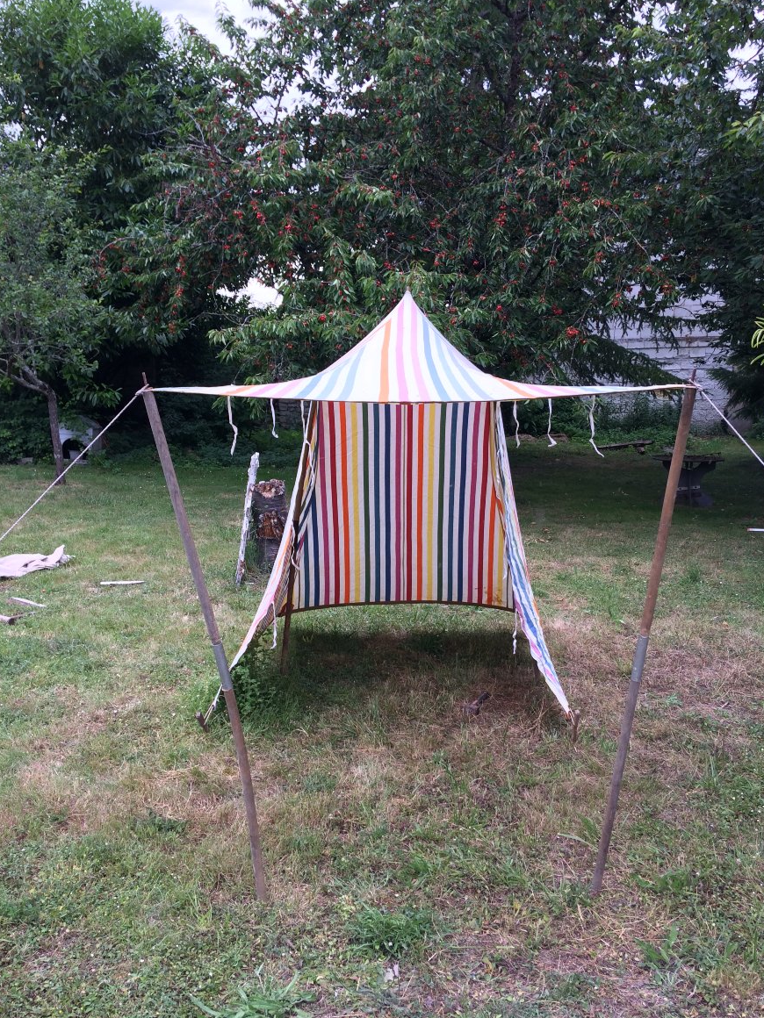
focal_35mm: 30
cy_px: 506
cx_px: 393
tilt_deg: -7.9
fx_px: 883
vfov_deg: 60.0
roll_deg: +2.7
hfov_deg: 46.8
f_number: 2.2
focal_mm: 4.15
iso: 32
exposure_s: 1/107
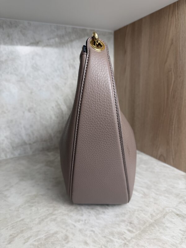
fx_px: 172
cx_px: 93
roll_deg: +1.6
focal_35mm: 24
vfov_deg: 71.6
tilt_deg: -11.8
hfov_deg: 56.8
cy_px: 124
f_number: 1.78
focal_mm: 6.76
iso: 80
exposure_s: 1/120
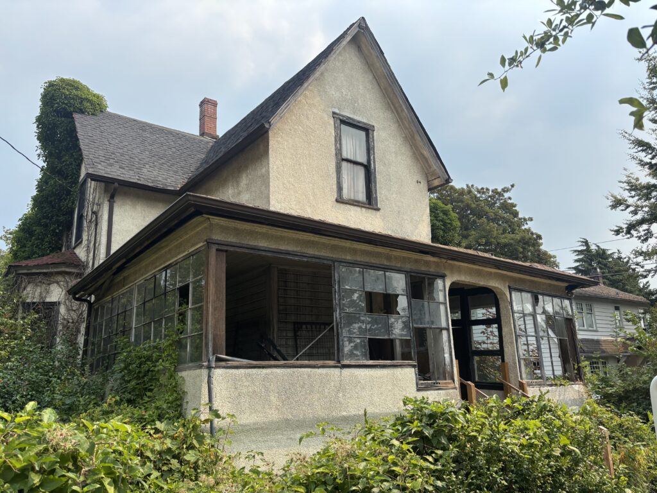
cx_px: 328
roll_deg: +1.5
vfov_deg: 53.1
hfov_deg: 67.3
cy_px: 246
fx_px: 493
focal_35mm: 26
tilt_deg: +11.4
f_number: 1.6
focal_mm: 5.96
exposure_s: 1/2398
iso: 50
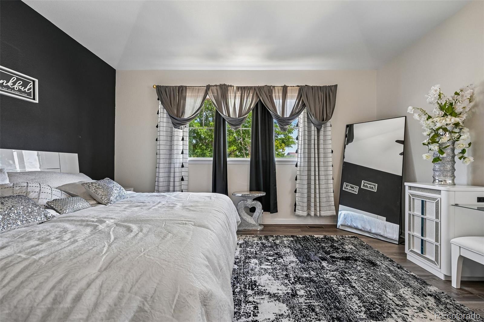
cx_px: 242
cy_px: 161
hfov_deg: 104.3
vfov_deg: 81.2
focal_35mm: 14
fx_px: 188
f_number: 10
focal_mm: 14
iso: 400
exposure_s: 1/15
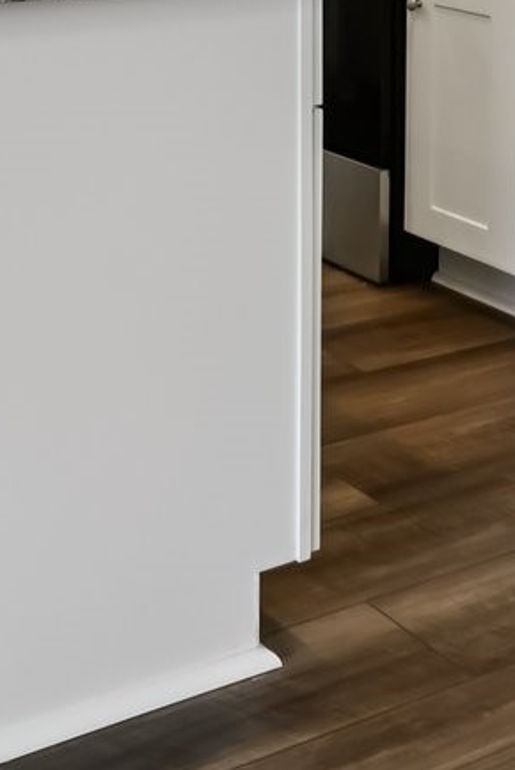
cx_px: -162
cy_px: -230
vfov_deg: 26.1
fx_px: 1414
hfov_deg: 19.1
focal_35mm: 66
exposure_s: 1/25
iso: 400
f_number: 8
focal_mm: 14
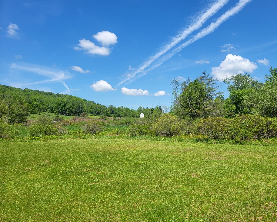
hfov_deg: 62.1
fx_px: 230
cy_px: 111
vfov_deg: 51.5
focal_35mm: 28
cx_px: 153
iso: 40
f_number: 1.8
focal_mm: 5.4
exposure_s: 1/2456
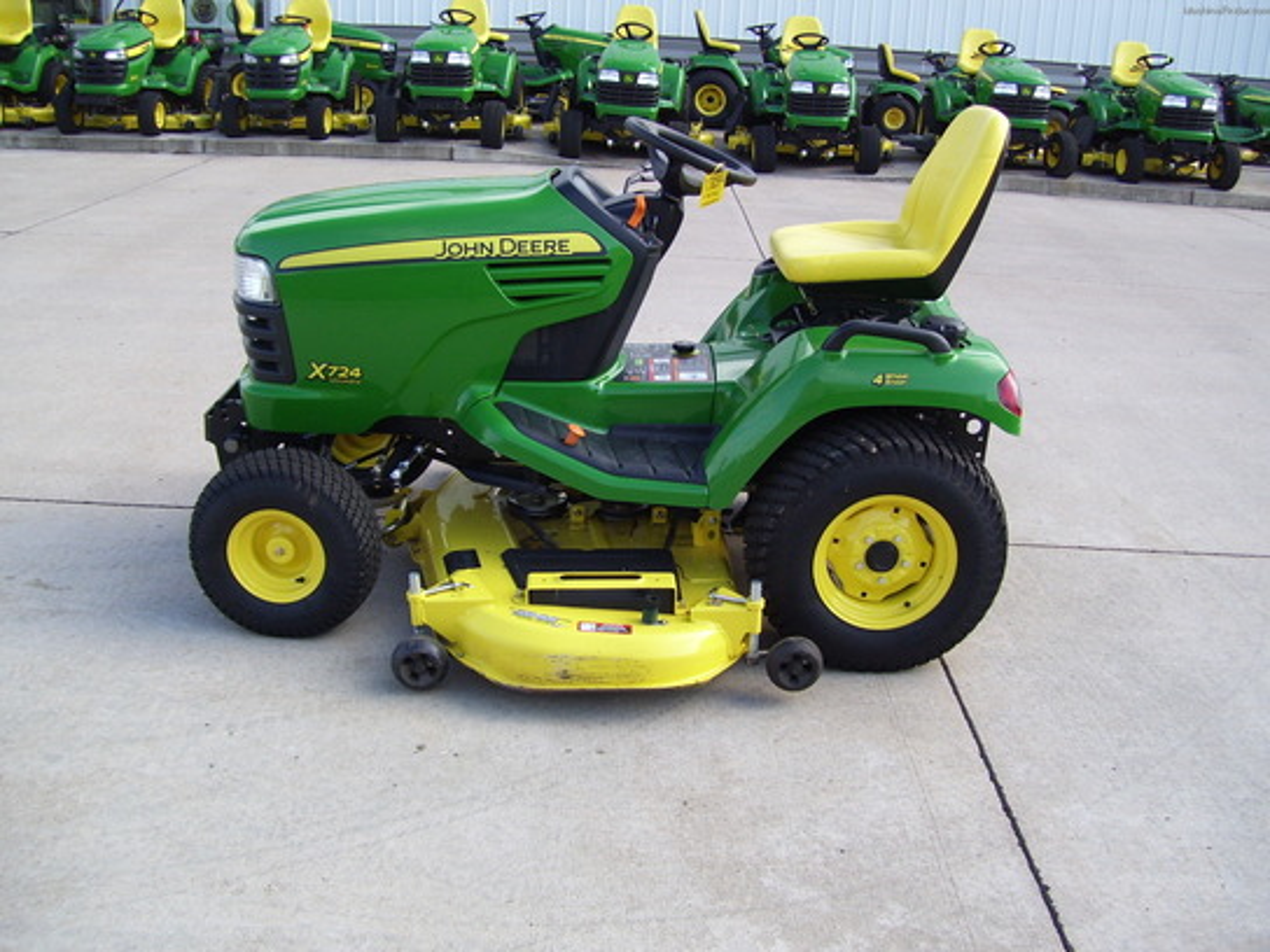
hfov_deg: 51.4
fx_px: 1321
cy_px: 476
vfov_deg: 39.7
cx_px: 635
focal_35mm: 36
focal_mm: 6
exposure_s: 1/350
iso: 80
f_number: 2.7
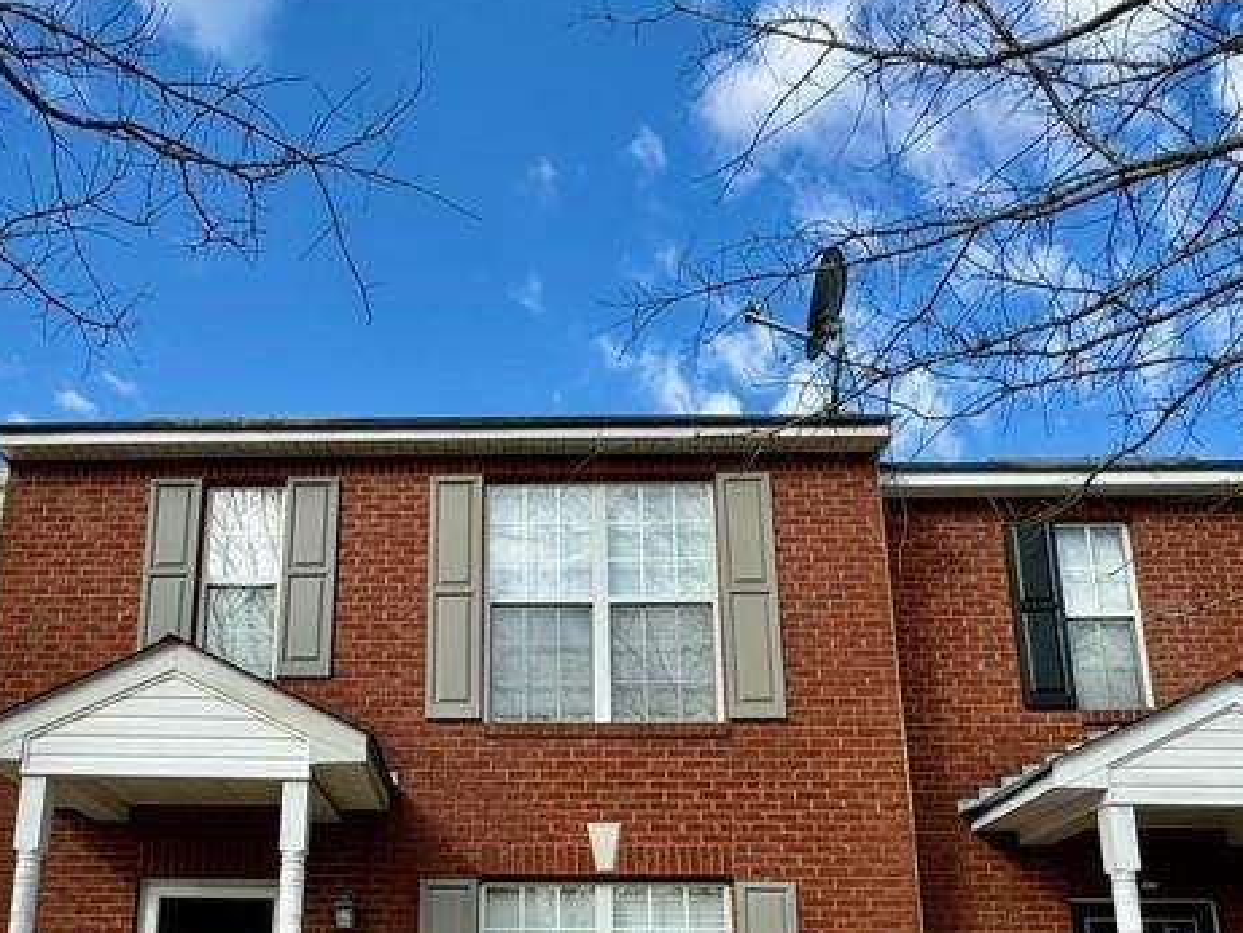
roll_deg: -1.0
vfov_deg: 42.5
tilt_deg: +13.9
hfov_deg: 57.6
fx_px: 1114
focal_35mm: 31
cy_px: 799
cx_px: 460
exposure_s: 1/879
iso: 50
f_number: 2.2
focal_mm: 2.22
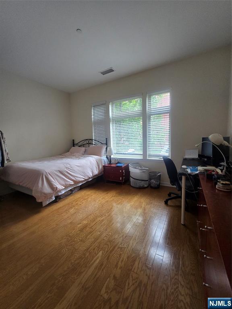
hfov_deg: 89.9
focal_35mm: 13
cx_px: 116
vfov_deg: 106.2
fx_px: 116
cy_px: 154
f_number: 2.2
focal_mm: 2.2
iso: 320
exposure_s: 1/60
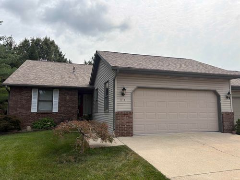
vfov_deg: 53.1
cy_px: 90
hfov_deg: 67.3
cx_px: 120
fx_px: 180
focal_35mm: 26
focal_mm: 5.96
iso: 50
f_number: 1.6
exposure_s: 1/5348
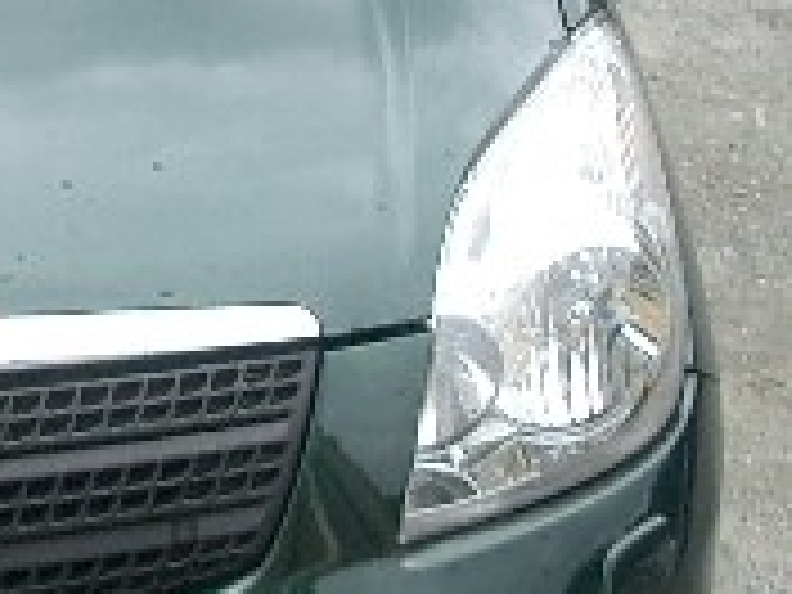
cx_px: -351
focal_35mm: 127
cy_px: 252
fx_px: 2906
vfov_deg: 11.7
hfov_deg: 14.6
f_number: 2.6
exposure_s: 1/160
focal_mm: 5.8
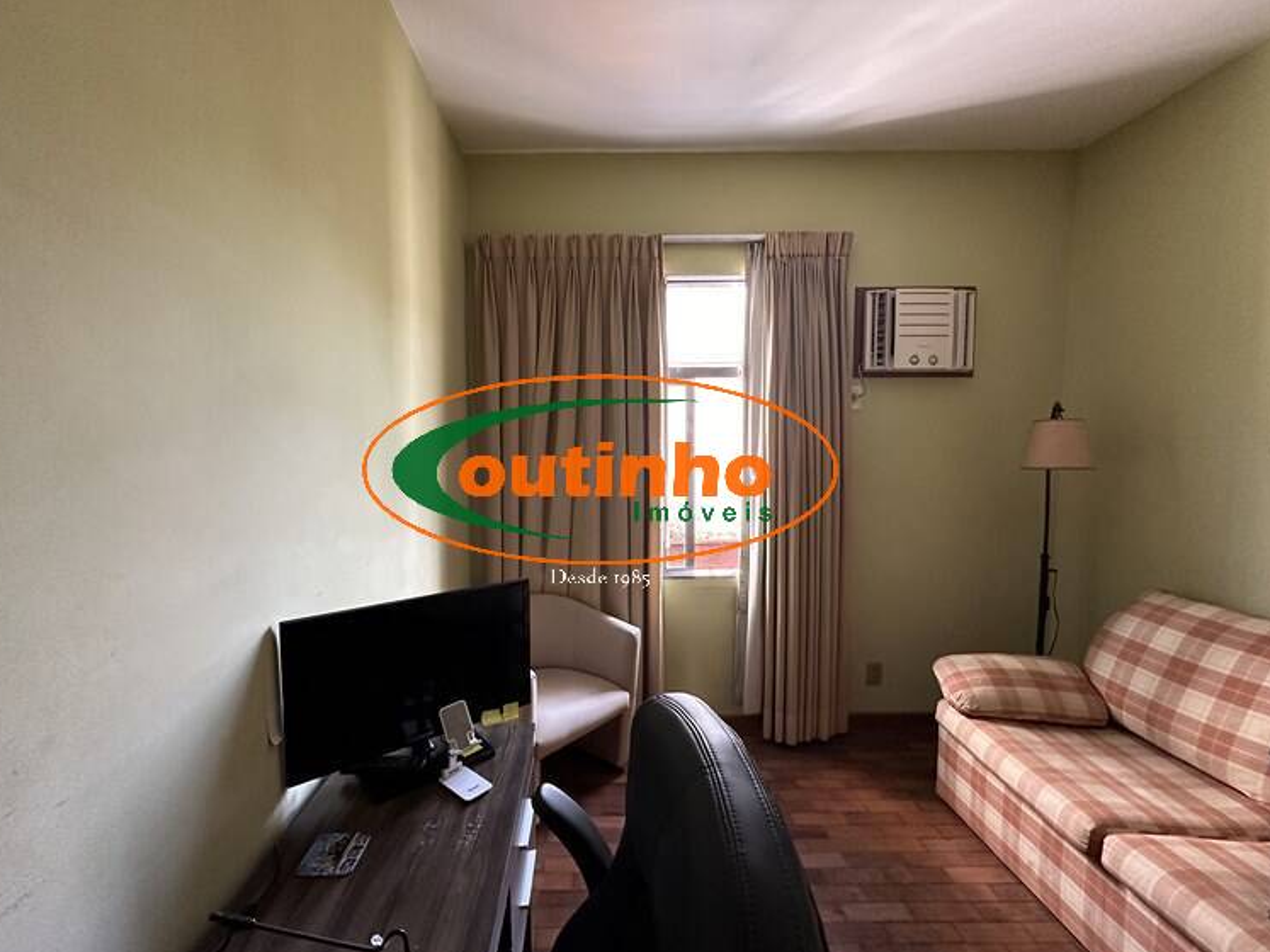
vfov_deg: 81.7
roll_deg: +0.7
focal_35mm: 15
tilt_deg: -4.4
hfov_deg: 98.1
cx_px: 600
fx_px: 550
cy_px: 481
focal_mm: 2.22
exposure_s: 1/93
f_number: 2.2
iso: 320
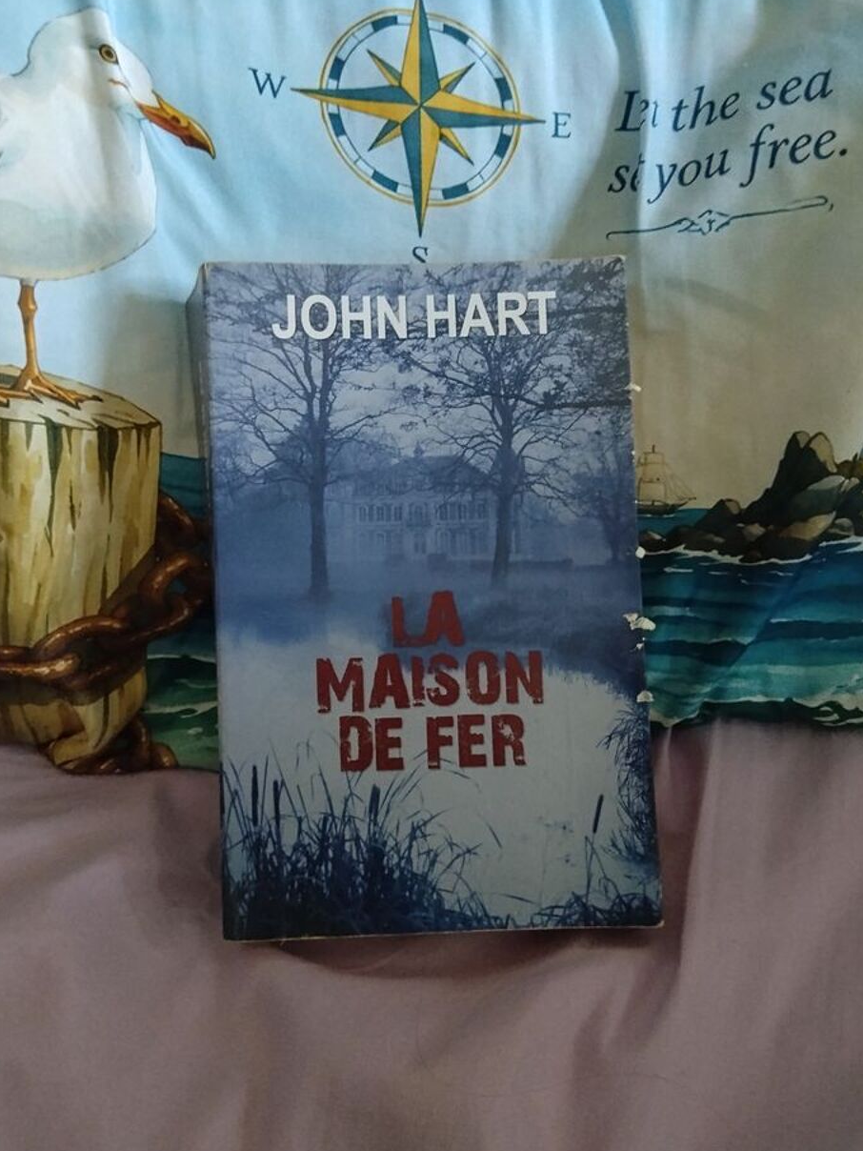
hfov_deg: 44.2
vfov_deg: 56.8
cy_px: 611
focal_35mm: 32
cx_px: 441
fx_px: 1064
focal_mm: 3.96
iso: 400
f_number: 1.8
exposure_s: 1/25
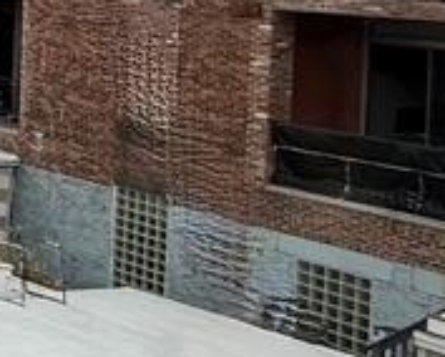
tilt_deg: -1.4
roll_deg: -0.5
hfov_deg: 12.3
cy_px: -30
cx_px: -822
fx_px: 1042
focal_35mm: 79
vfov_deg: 18.7
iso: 50
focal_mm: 2.22
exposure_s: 1/1399
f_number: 2.2
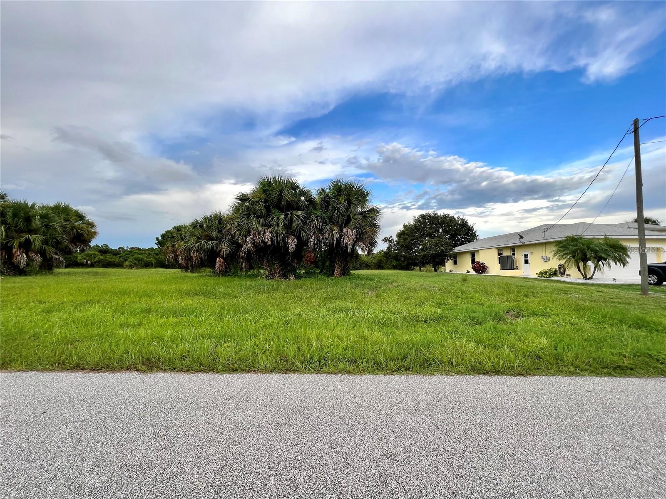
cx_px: 333
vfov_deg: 89.9
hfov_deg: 106.2
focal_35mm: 13
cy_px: 250
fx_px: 250
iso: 32
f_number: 1.8
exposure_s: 1/217
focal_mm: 1.57
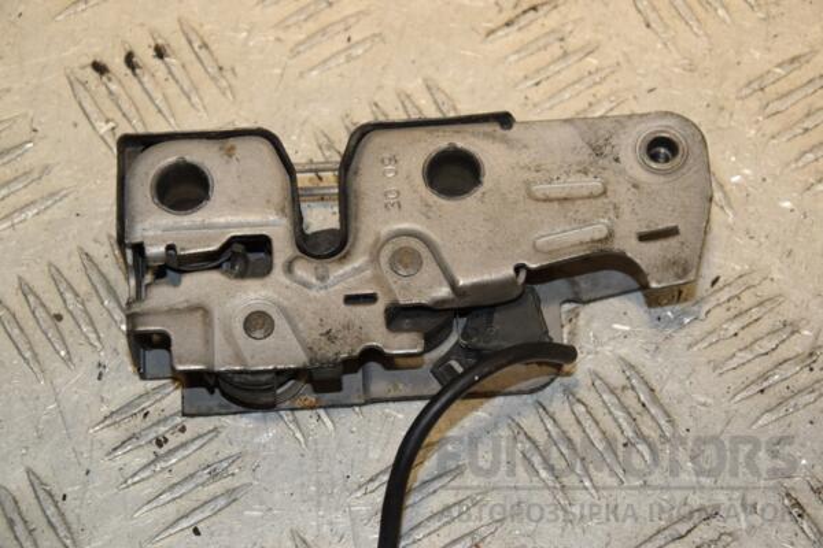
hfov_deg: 17.1
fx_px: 2743
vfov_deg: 11.4
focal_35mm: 120
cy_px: 274
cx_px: 412
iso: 800
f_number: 7.1
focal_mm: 80
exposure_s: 1/200
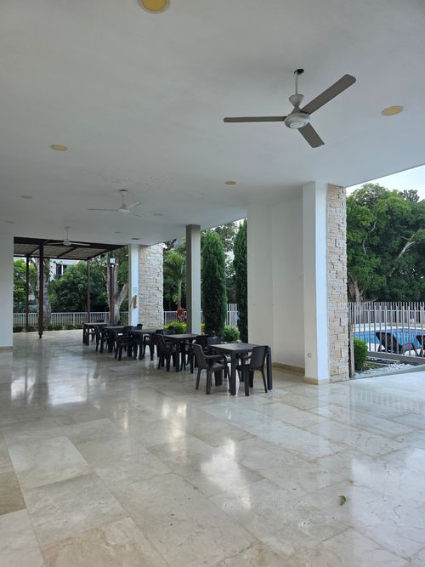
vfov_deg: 73.9
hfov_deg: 58.9
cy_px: 284
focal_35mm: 23
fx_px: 377
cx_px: 212
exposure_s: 1/180
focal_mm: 6.3
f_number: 1.7
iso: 125
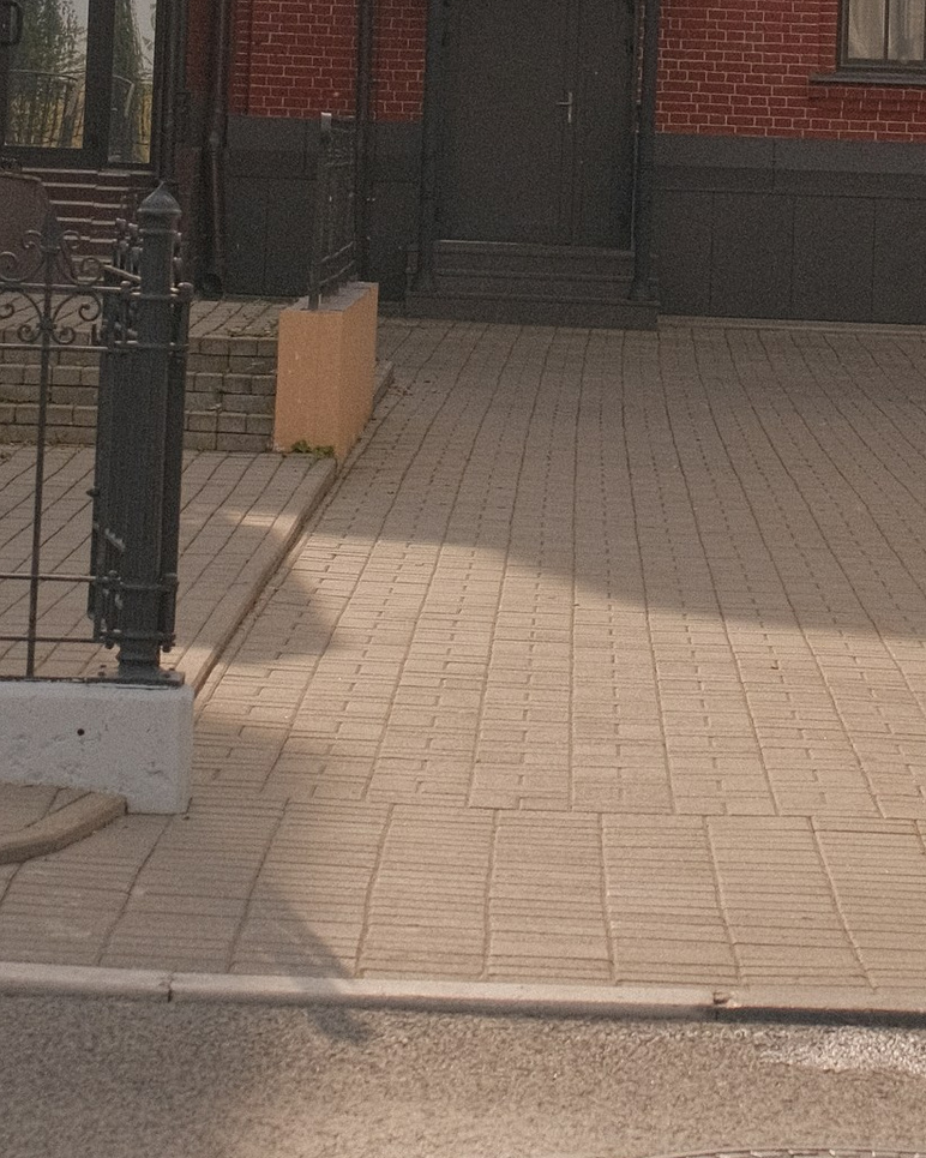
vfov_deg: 11.3
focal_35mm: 168
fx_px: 5755
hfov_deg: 9.2
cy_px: -234
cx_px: 645
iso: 640
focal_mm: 29.9
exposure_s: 1/3000
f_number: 4
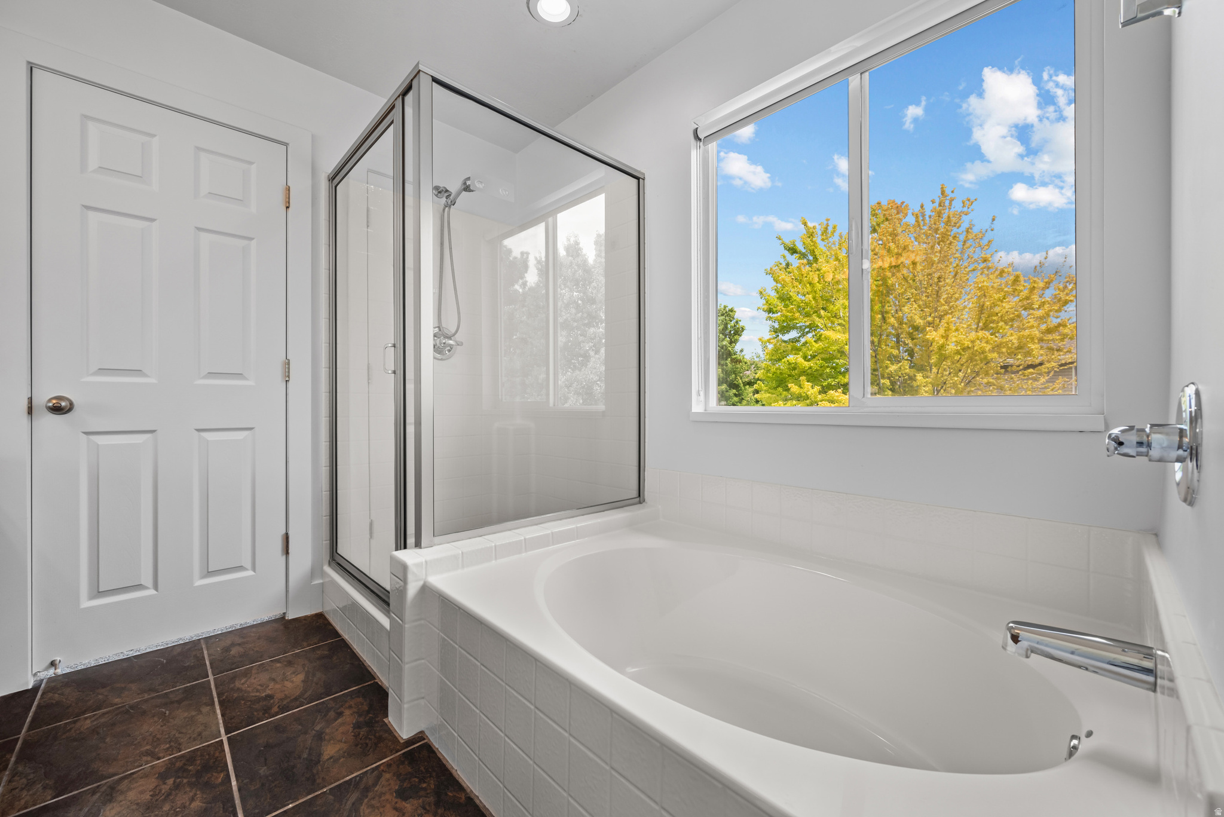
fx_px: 476
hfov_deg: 104.2
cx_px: 612
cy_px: 408
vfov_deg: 81.3
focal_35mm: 14
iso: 500
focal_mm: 14
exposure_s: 1/13
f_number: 8
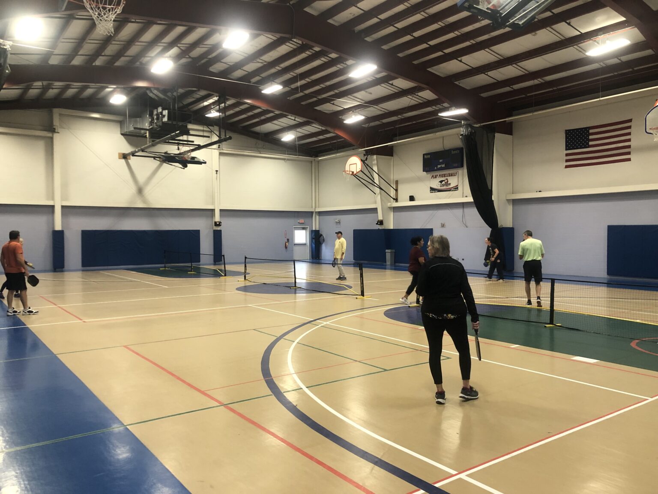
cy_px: 247
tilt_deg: -2.4
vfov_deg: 49.7
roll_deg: +0.7
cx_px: 329
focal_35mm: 28
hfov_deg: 63.4
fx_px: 532
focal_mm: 4
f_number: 1.8
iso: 50
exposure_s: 1/15
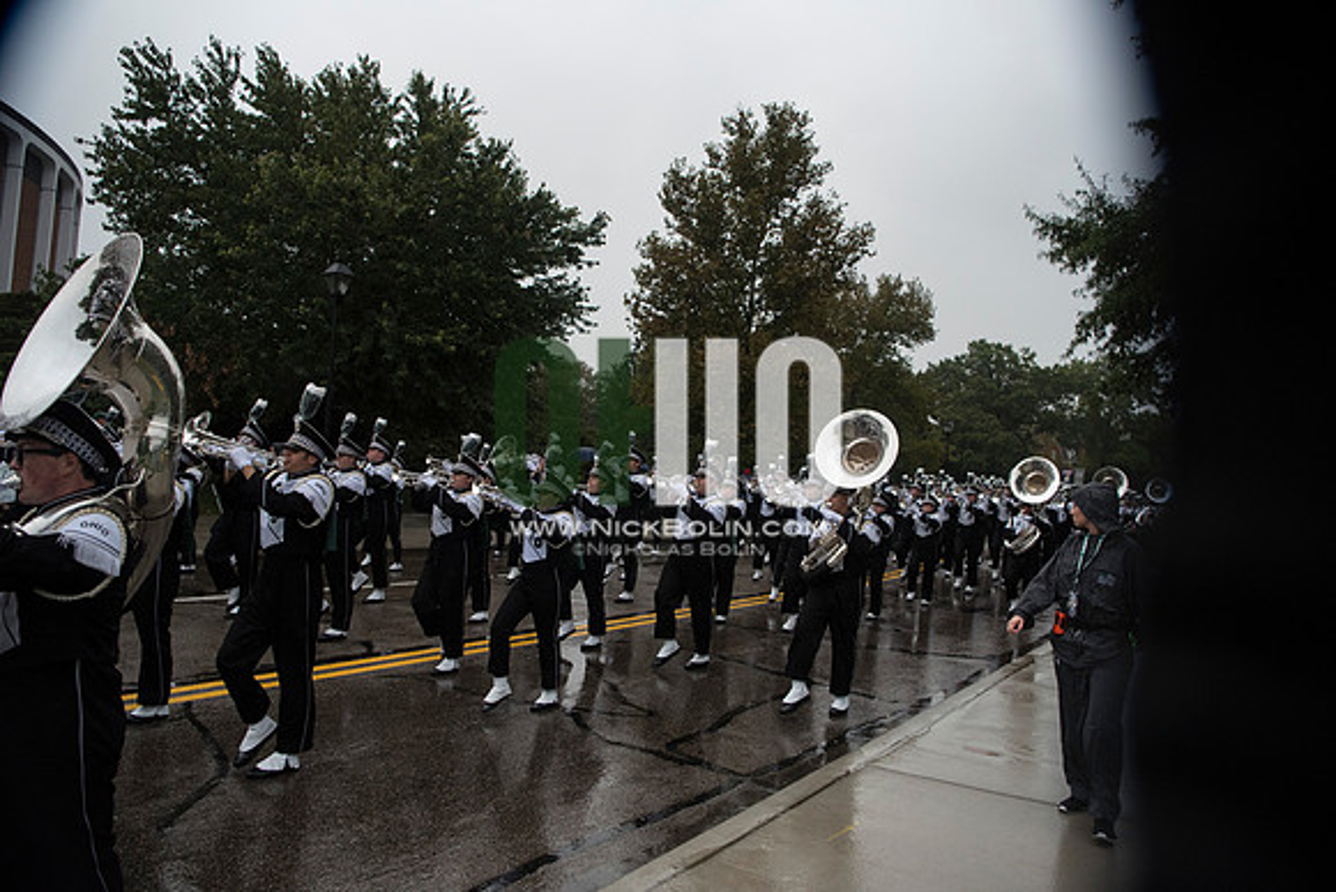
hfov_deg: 73.7
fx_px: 891
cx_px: 668
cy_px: 446
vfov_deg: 53.2
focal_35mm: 24
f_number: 3.5
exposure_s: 1/3200
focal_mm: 24
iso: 1600
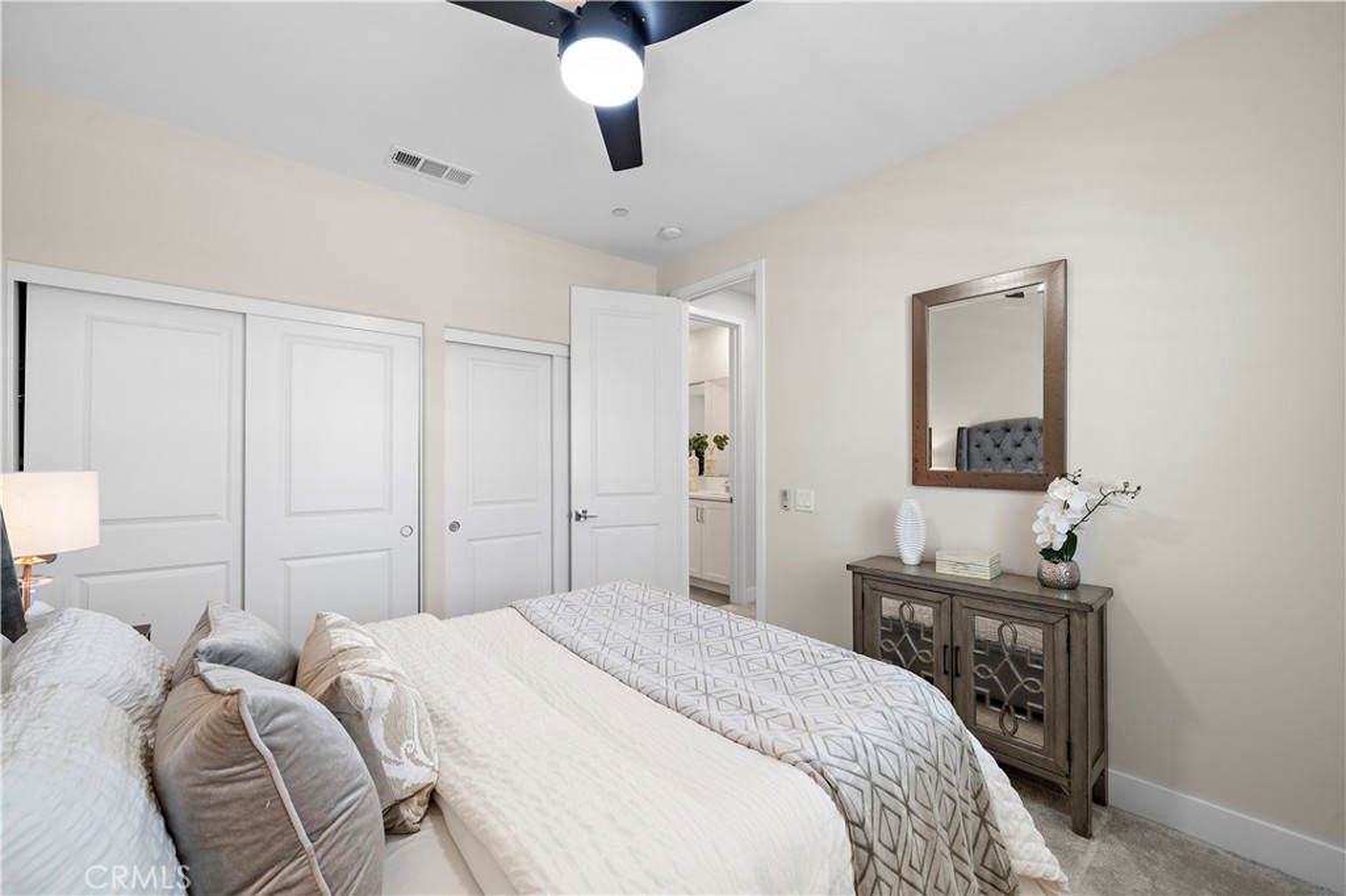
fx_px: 523
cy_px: 448
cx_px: 673
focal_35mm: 14
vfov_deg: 81.2
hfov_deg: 104.3
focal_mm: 14
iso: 500
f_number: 8
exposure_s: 1/250
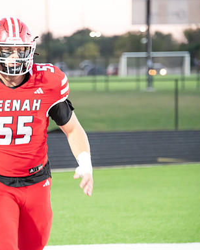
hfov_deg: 5.5
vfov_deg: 6.8
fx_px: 2094
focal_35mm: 283
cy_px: 125
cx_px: 55
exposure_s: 1/160
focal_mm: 200
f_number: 5.6
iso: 8000
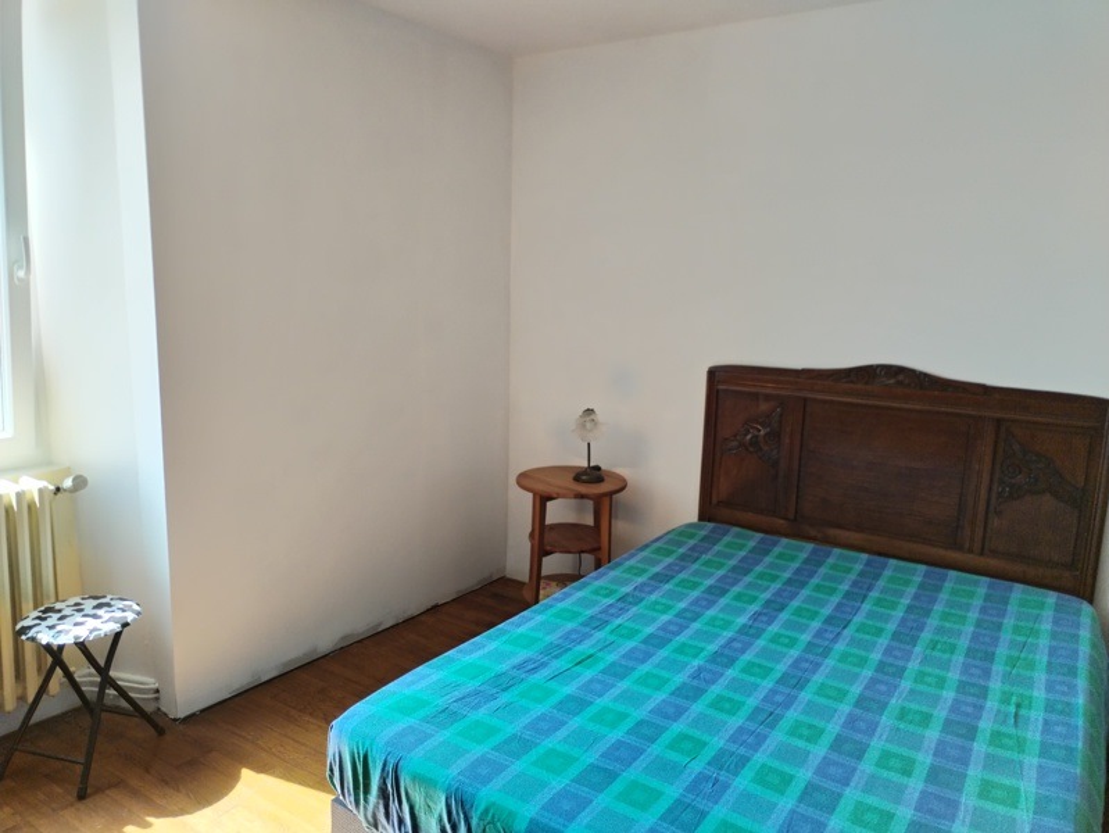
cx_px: 554
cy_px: 416
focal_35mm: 29
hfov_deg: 61.6
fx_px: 929
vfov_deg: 48.3
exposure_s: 1/50
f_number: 1.8
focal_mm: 4.75
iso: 109
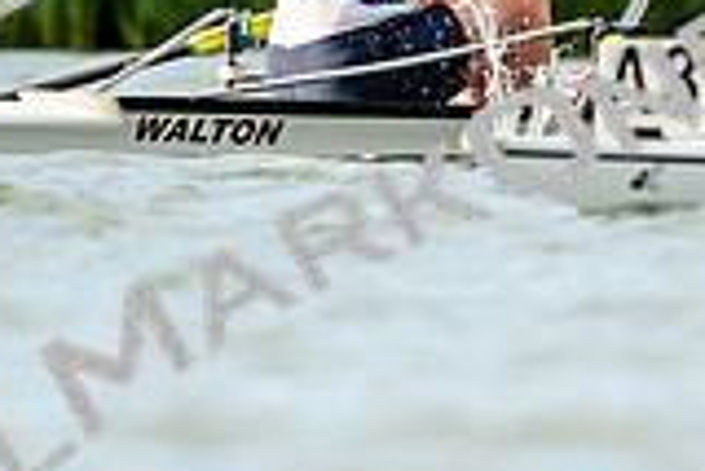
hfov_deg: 0.9
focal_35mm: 2174
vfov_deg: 0.6
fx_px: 42612
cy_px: -20
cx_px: 657
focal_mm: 600
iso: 400
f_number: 6.3
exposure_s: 1/2000
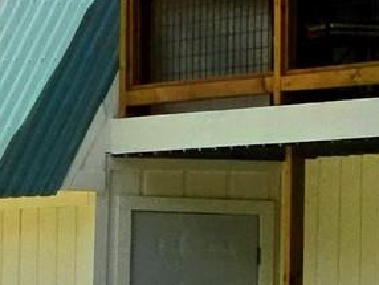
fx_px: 5413
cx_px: 649
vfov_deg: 3.0
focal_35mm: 494
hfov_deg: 4.0
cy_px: -175
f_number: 2.4
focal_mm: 7
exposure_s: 1/556
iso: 25
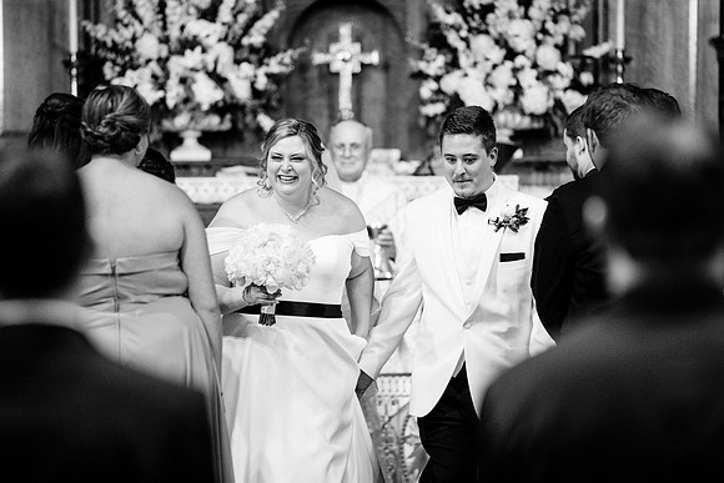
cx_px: 366
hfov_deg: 9.0
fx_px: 4575
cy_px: 260
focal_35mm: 227
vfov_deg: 6.0
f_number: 2.8
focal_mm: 184
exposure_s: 1/160
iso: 2000
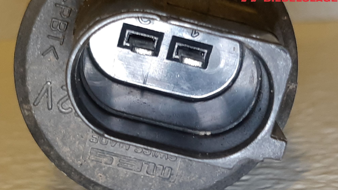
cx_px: 172
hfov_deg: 66.1
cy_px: 103
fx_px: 260
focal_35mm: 29
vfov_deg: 40.2
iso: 64
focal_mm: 3.93
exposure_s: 1/50
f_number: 1.7
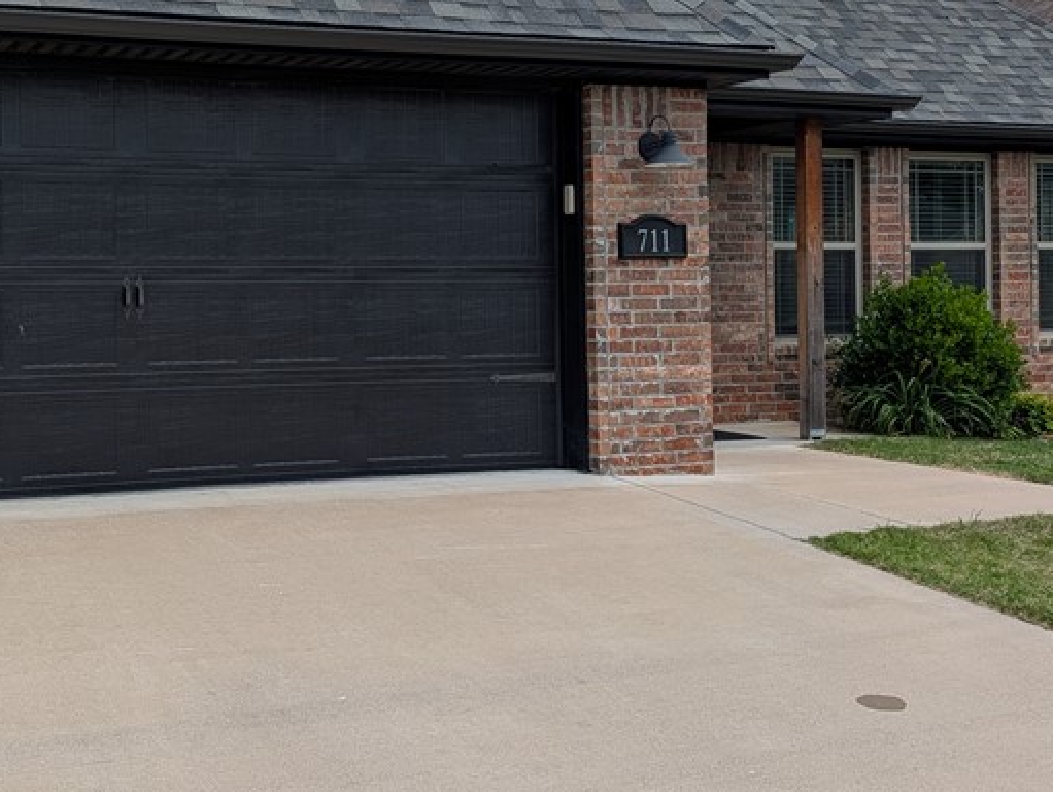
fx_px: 1461
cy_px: 262
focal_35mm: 48
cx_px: 281
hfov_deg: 38.7
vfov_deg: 30.1
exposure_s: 1/1645
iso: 22
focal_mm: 6.9
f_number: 1.68
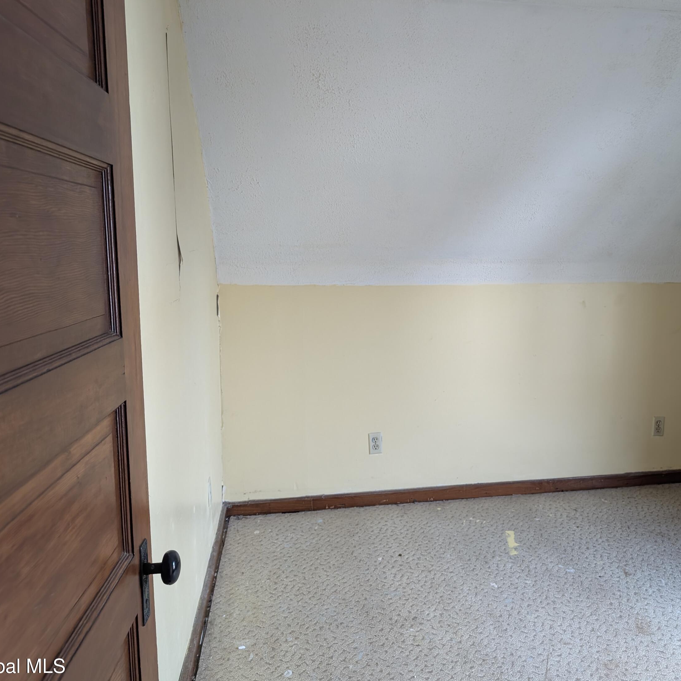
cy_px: 348
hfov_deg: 55.0
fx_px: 645
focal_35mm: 29
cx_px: 427
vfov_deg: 55.6
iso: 260
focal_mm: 6.9
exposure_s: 1/151
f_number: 1.68
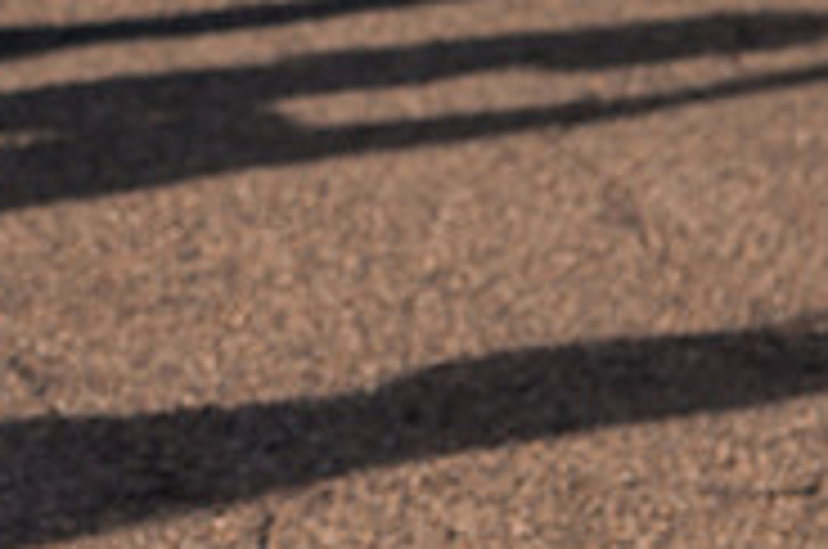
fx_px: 5350
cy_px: -292
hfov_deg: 8.7
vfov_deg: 5.8
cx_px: -364
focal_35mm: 233
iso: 200
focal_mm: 58
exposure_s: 1/1000
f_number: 5.6
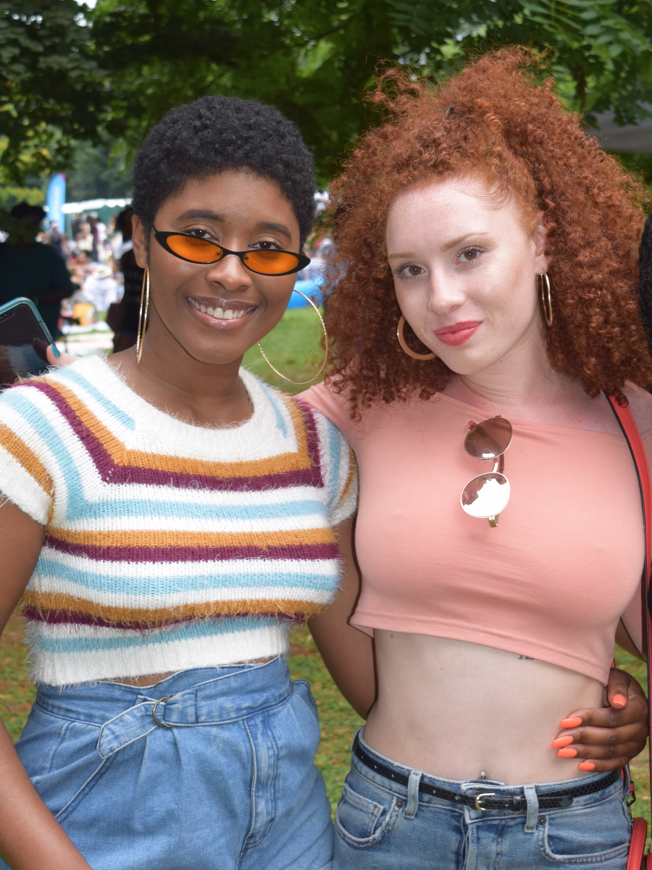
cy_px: 441
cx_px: 502
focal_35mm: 77
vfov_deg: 25.3
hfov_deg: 19.0
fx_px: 1933
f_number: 5.6
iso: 180
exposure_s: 1/125
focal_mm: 30
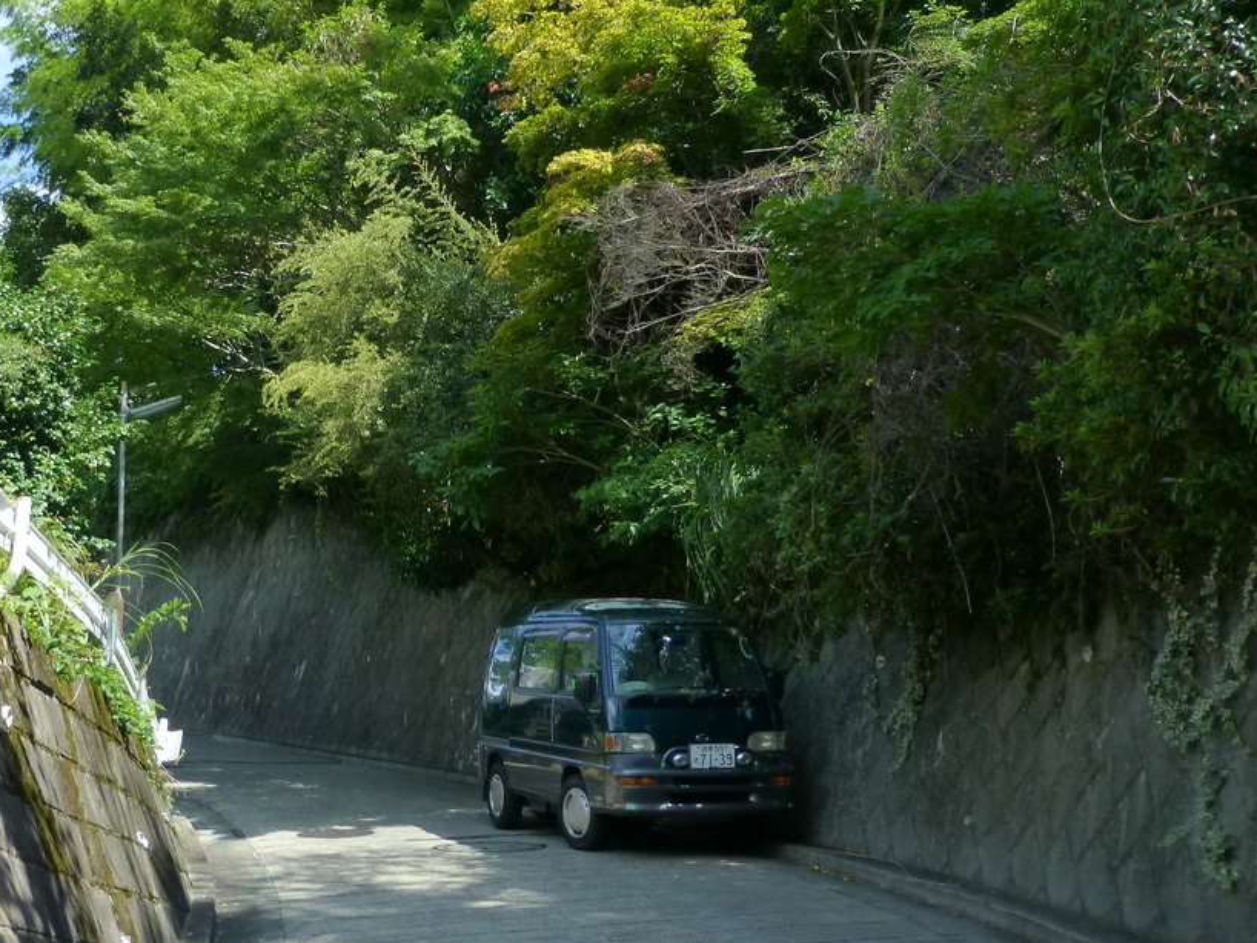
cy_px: 370
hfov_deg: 42.0
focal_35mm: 44
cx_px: 364
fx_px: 1598
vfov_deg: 32.8
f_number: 3.6
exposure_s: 1/400
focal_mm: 5.4
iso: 160
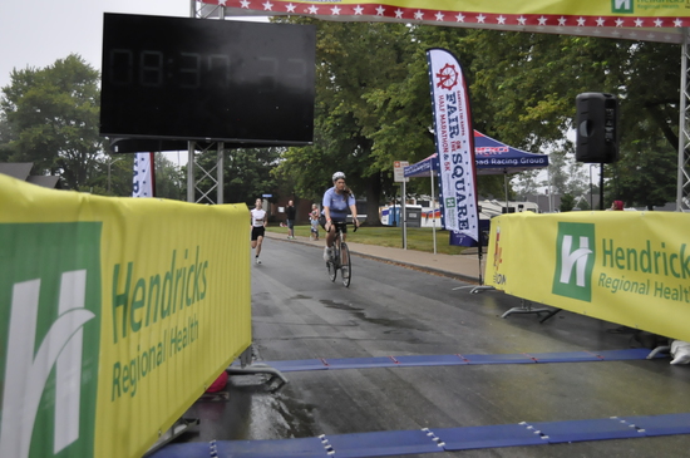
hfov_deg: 49.6
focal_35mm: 39
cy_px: 229
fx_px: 746
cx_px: 345
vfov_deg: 34.1
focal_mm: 26
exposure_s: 1/1000
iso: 2000
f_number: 4.2
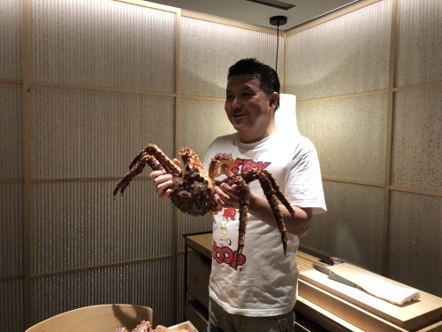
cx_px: 221
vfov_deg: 49.7
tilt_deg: -1.1
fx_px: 358
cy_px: 166
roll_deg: -0.9
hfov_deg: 63.4
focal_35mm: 28
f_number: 1.8
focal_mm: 4
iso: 100
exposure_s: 1/15
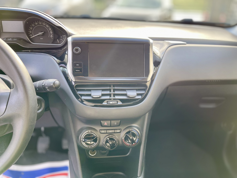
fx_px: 178
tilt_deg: -27.4
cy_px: 89
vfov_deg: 53.1
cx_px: 118
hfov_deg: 67.3
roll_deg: -3.5
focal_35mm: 26
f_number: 1.6
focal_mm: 5.1
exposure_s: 1/121
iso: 64
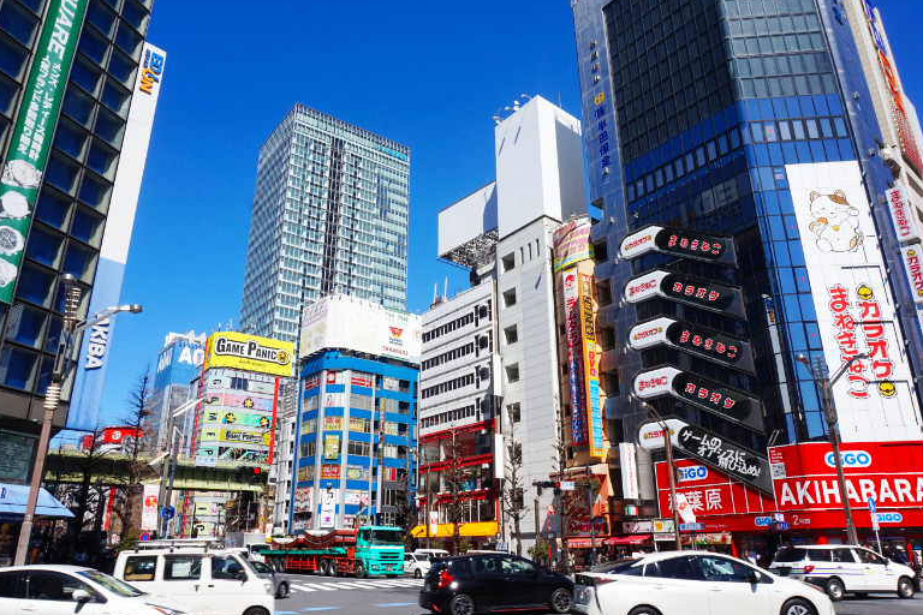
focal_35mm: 25
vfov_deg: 51.3
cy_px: 315
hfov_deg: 71.5
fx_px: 641
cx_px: 446
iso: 100
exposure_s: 1/125
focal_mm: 16
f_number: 14
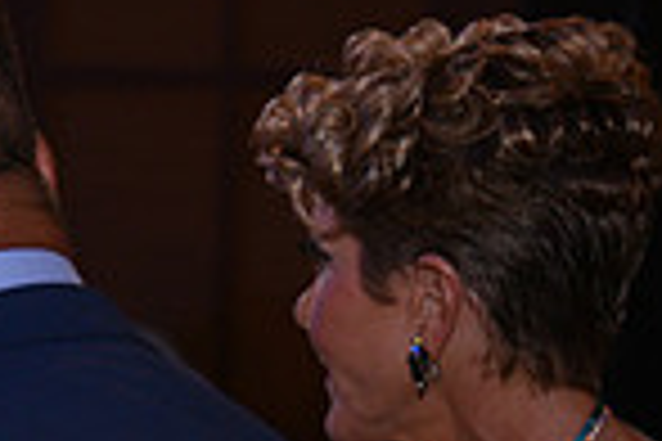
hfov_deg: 7.2
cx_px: -594
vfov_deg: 4.9
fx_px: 5093
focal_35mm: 277
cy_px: 484
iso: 1000
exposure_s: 1/250
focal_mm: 70
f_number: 4.5
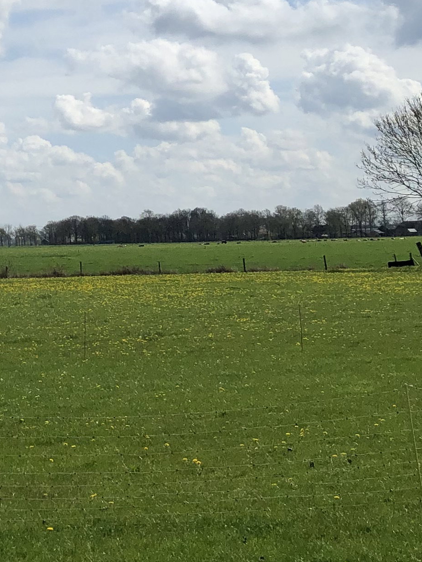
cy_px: 6
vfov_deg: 20.6
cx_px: -108
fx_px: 1496
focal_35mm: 92
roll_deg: -0.9
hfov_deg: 15.4
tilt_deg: +12.2
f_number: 1.8
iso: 25
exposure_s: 1/5348
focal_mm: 3.99
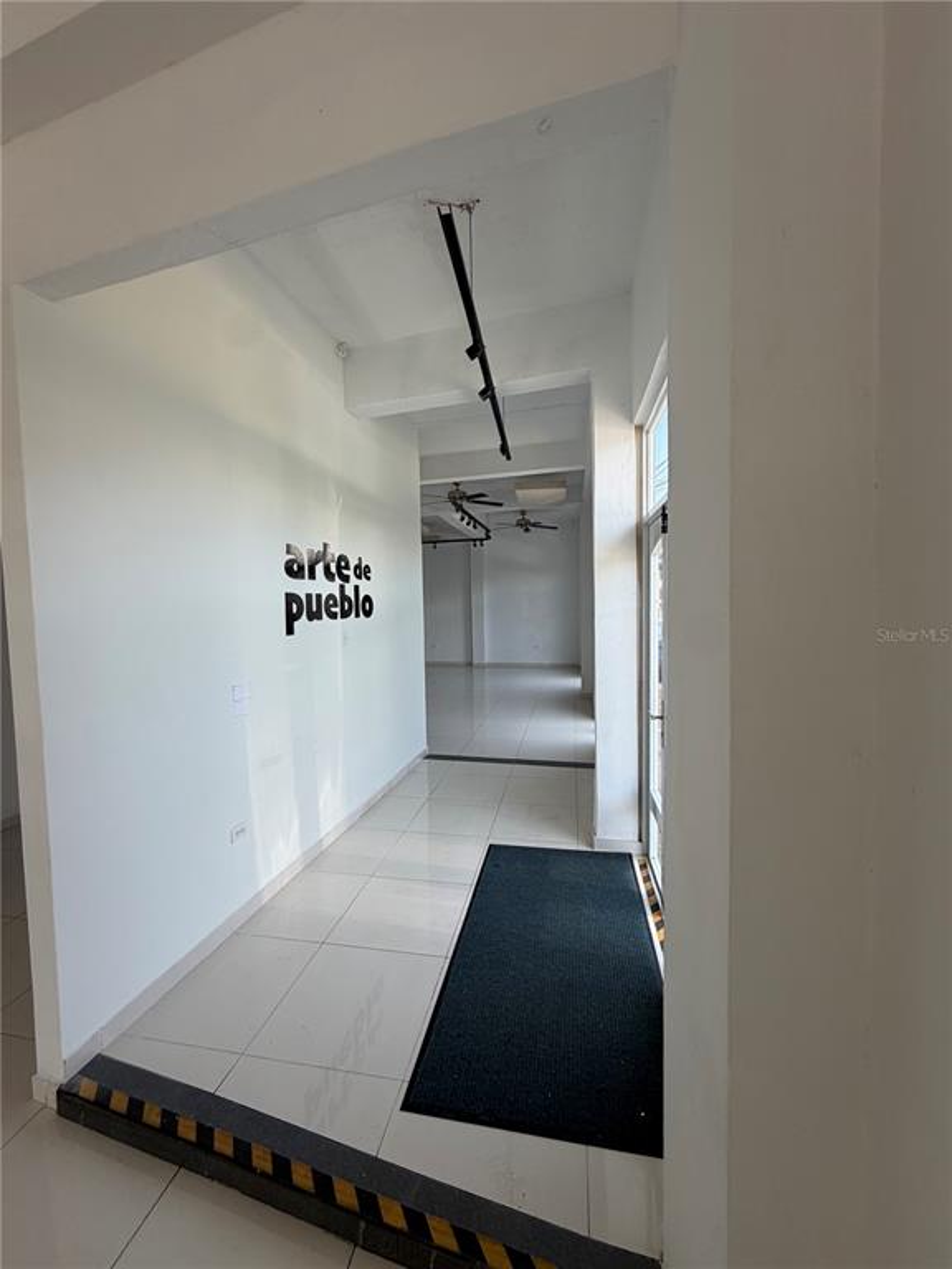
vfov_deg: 102.1
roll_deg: +1.0
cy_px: 634
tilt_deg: -2.6
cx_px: 476
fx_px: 513
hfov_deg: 85.7
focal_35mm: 14
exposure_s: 1/121
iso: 50
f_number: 2.2
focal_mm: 2.22
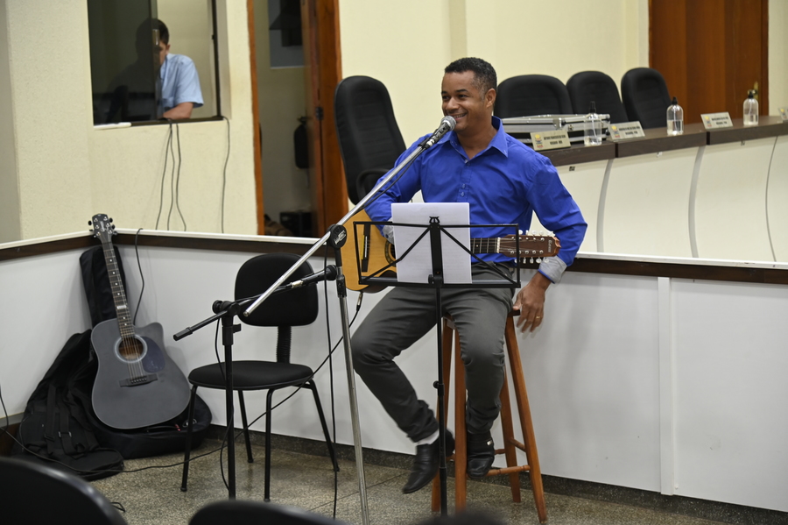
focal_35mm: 66
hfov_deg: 30.5
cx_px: 394
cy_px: 262
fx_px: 1444
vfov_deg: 20.6
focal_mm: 66
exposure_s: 1/60
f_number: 4
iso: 1250
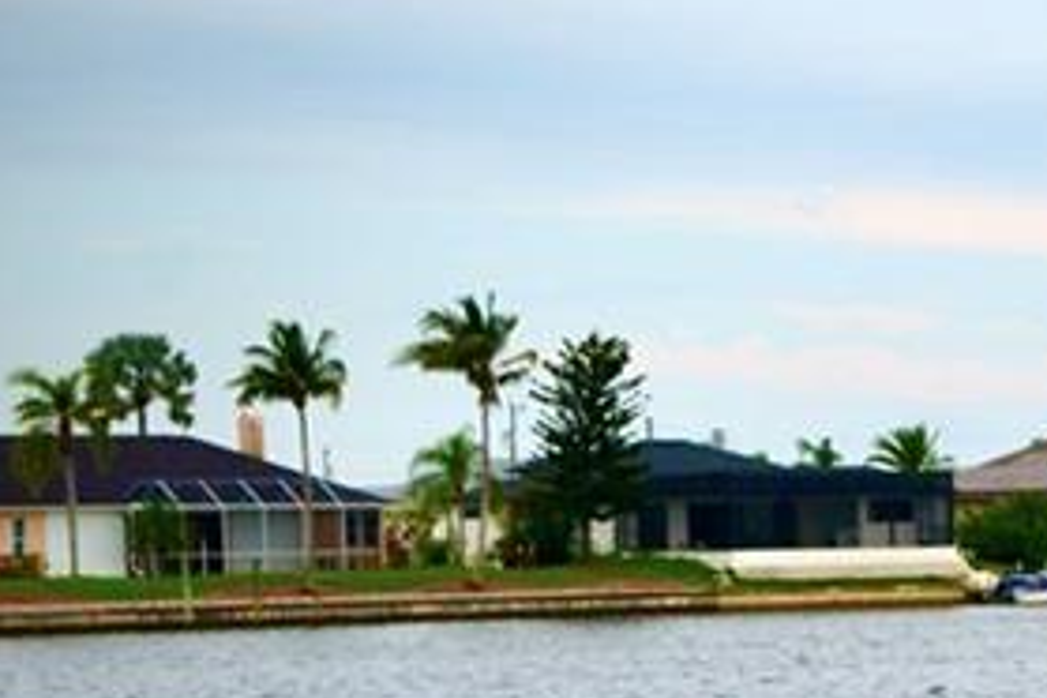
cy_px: 769
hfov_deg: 12.5
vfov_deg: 8.8
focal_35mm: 154
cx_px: 1704
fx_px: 4478
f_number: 7.1
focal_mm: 28
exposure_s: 1/200
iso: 100
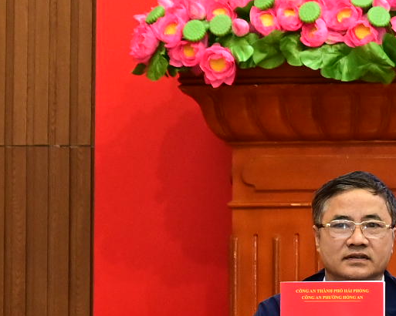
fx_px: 3632
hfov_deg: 6.0
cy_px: 34
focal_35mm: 310
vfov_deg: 5.0
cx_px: 954
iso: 2000
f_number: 4.5
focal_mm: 56
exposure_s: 1/160
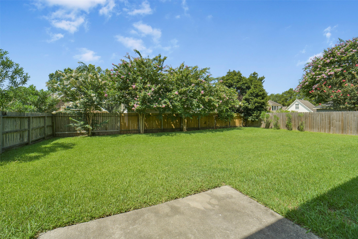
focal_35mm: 14
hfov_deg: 104.2
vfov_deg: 81.2
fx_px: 139
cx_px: 179
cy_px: 120
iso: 500
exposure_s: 1/500
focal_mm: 14
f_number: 11
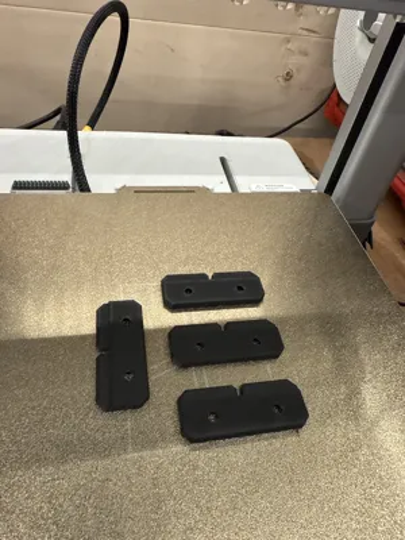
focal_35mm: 25
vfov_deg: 69.4
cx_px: 202
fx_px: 390
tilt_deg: -45.1
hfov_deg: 54.9
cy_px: 270
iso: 400
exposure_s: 1/60
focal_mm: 2.22
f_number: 2.2
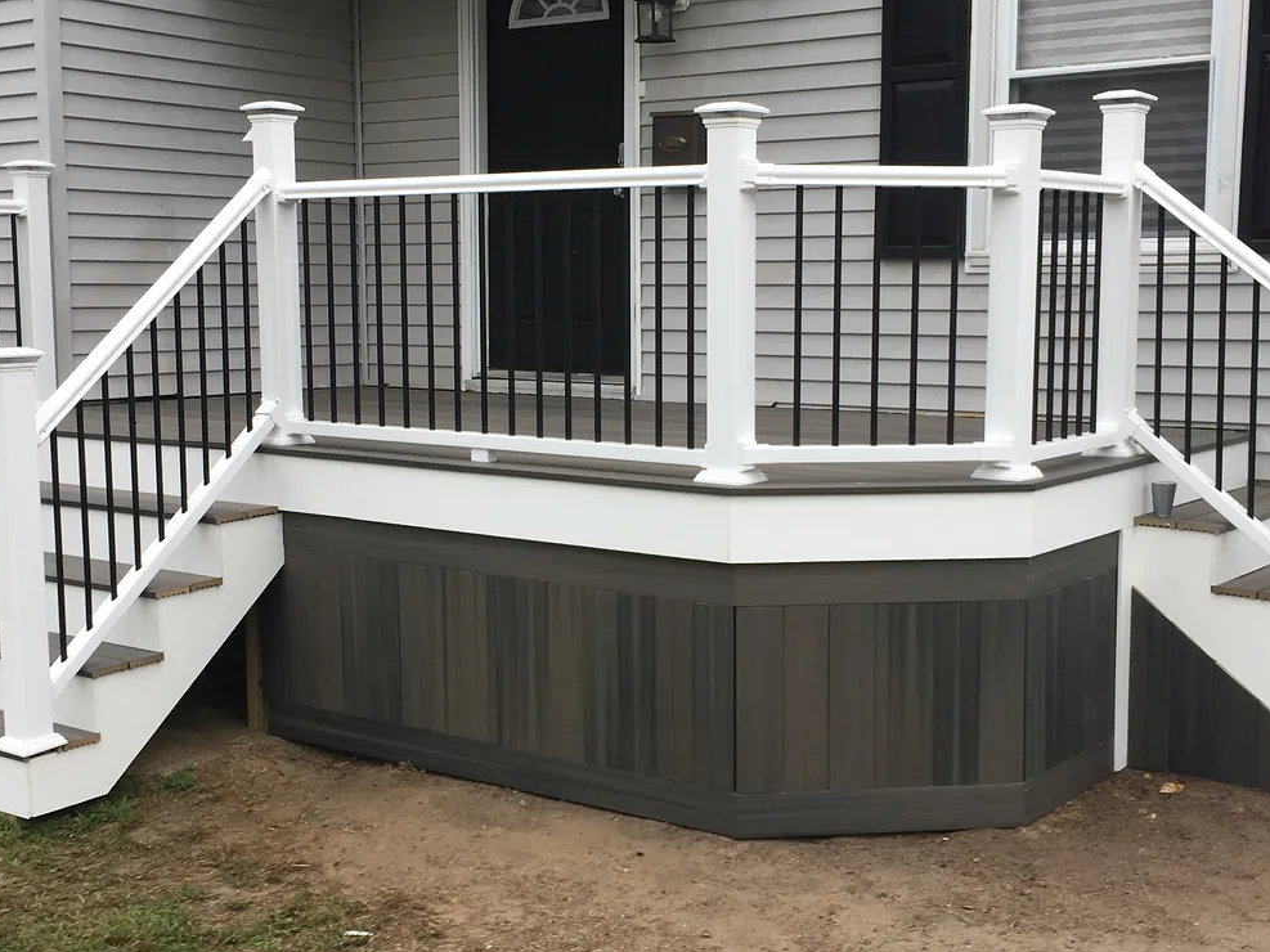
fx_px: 1724
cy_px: 503
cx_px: 624
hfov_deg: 40.4
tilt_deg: -10.9
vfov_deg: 30.9
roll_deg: +0.1
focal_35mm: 47
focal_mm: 4.15
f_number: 2.2
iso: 25
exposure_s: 1/416
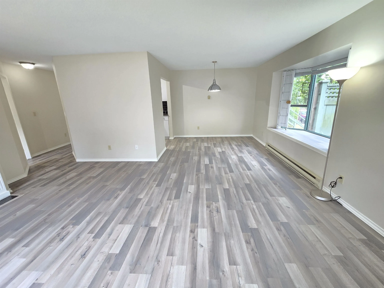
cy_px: 144
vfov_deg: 89.9
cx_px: 192
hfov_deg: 106.2
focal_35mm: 13
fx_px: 144
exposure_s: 1/60
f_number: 2.2
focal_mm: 2.2
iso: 250
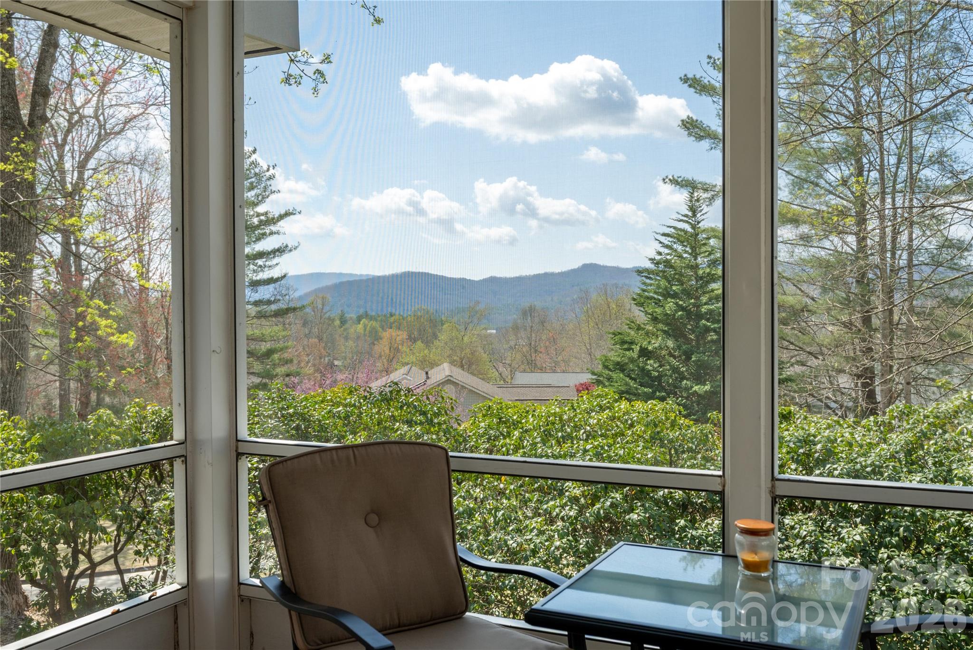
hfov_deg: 61.9
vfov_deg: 43.7
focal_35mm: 30
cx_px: 486
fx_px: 811
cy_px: 325
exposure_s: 1/200
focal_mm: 30
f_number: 7.1
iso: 320
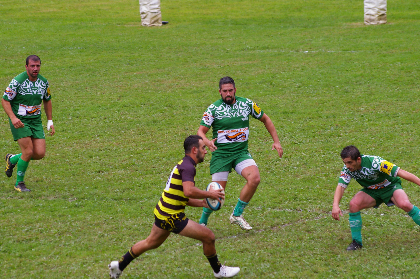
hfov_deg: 7.2
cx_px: 210
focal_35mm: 285
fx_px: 3322
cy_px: 140
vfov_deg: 4.8
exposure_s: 1/500
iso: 400
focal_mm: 190
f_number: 6.7
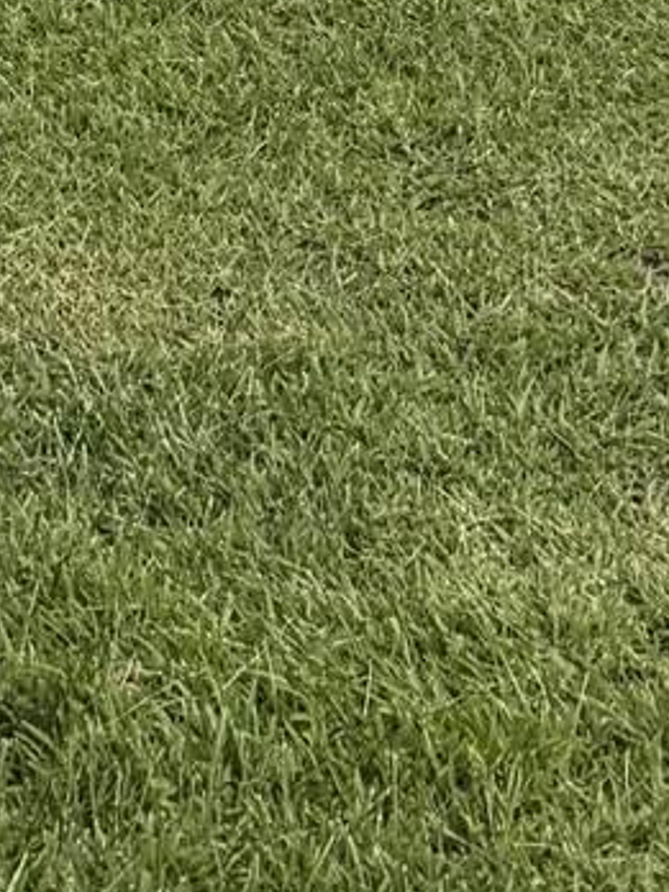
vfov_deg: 9.5
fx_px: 4097
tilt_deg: +0.6
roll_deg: -1.8
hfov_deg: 9.2
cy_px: -1843
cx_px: -105
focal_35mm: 159
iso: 80
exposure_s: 1/6173
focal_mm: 6.76
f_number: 1.78
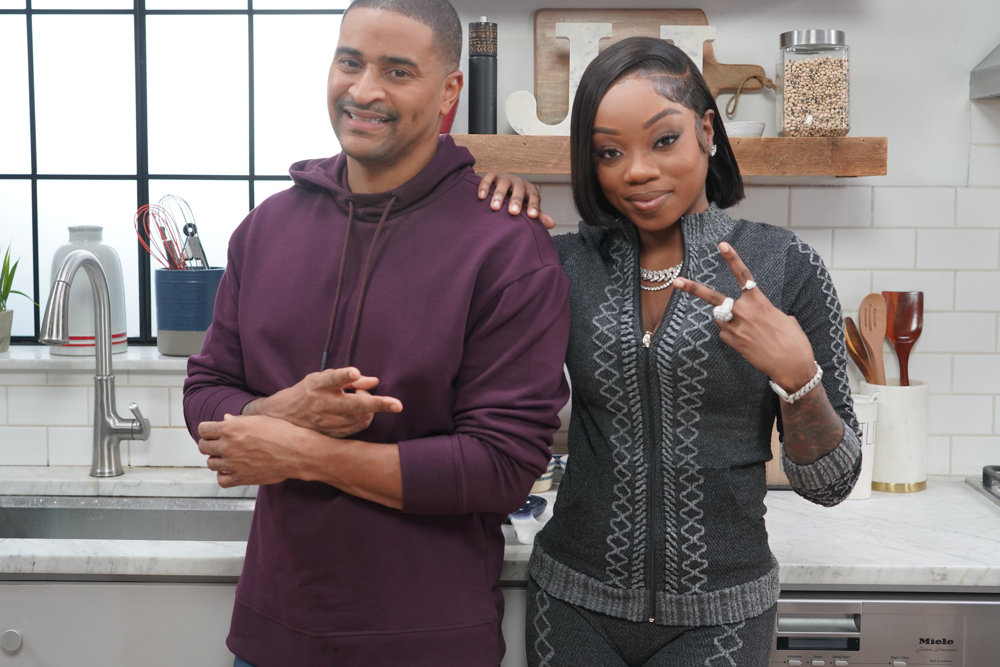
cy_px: 303
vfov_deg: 27.5
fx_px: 1361
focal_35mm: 49
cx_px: 531
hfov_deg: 40.3
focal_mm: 37
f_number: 4
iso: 1000
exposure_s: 1/160
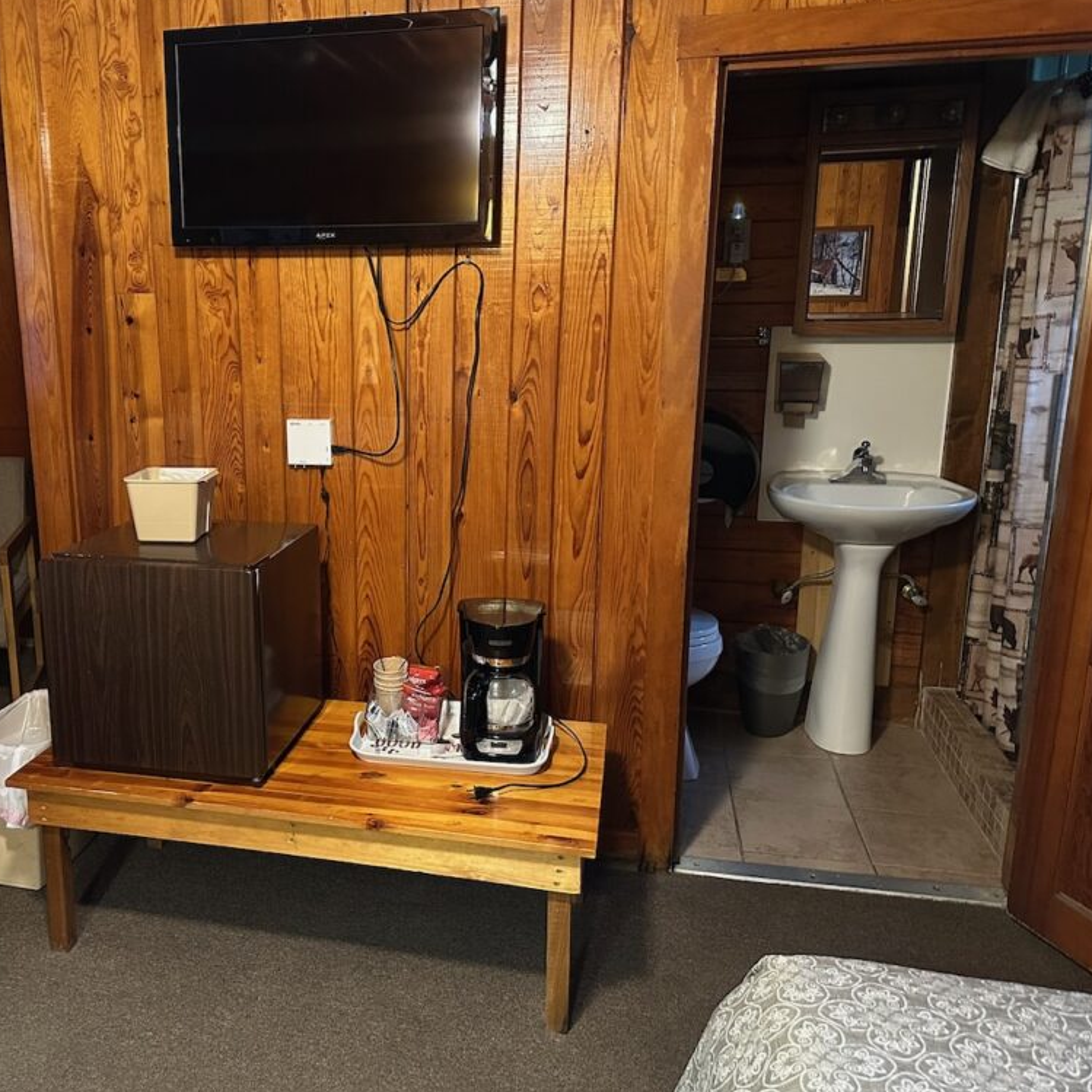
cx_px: 350
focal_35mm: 29
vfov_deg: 55.6
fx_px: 1035
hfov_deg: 54.3
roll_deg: +0.9
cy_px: 539
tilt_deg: -12.1
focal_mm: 6.86
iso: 1000
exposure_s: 1/30
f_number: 1.78
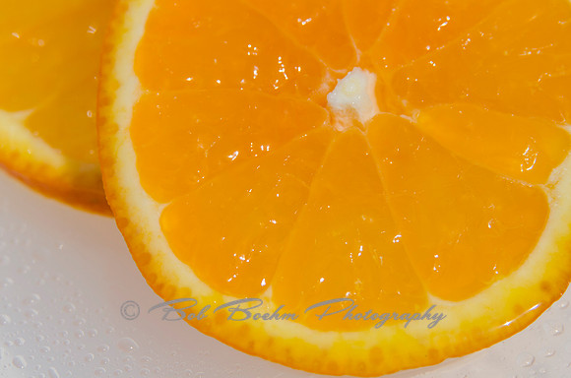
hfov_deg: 10.2
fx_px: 3205
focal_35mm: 202
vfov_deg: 6.8
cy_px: 189
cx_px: 286
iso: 200
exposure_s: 1/800
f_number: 7.1
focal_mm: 135
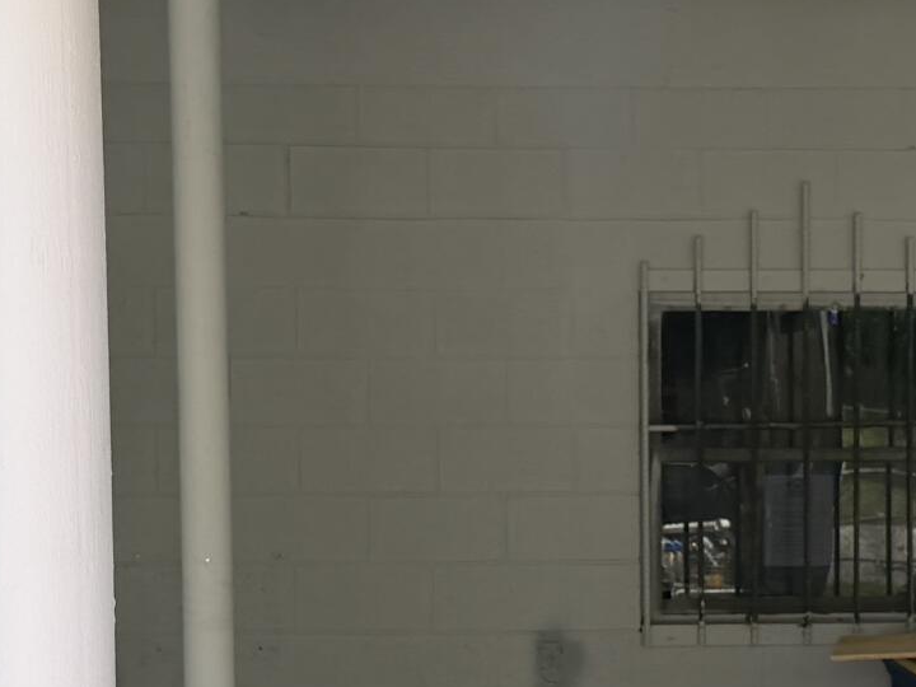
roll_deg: +3.1
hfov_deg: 19.6
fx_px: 2646
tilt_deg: -4.5
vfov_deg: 14.7
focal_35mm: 100
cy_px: 569
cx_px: 553
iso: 100
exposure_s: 1/708
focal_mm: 6.76
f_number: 1.78
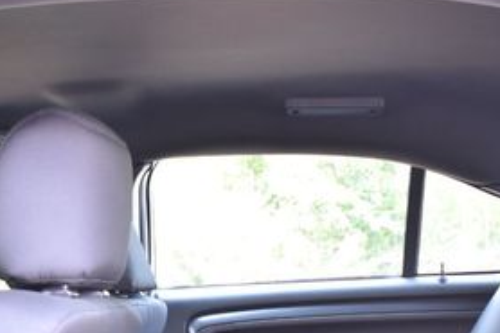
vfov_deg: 19.0
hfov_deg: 29.1
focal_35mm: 69
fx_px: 958
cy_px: 360
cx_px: 169
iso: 1000
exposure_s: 1/125
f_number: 4
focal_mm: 20
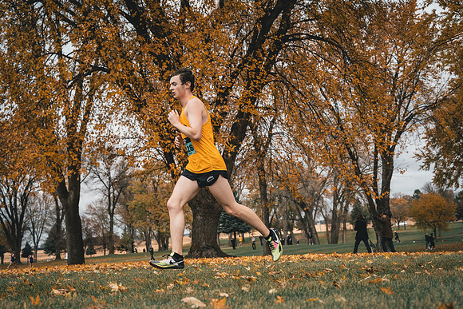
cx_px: 232
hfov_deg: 34.8
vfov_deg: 23.6
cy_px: 154
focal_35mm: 57
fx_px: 740
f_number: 6.3
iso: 400
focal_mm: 57
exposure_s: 1/1000
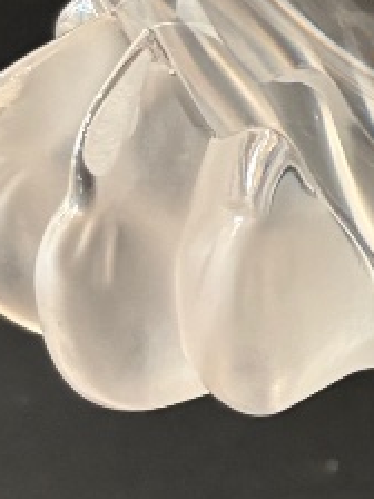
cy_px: 98
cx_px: 688
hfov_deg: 10.1
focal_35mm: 139
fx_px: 2002
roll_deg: -1.9
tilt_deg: -18.1
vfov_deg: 14.1
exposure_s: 1/50
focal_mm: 5.96
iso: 500
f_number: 1.6
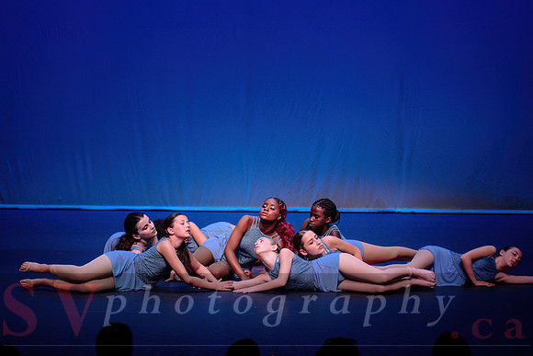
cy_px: 159
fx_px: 2298
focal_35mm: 155
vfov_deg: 8.8
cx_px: 238
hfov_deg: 13.2
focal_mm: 140
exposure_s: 1/800
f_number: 2.8
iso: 1250
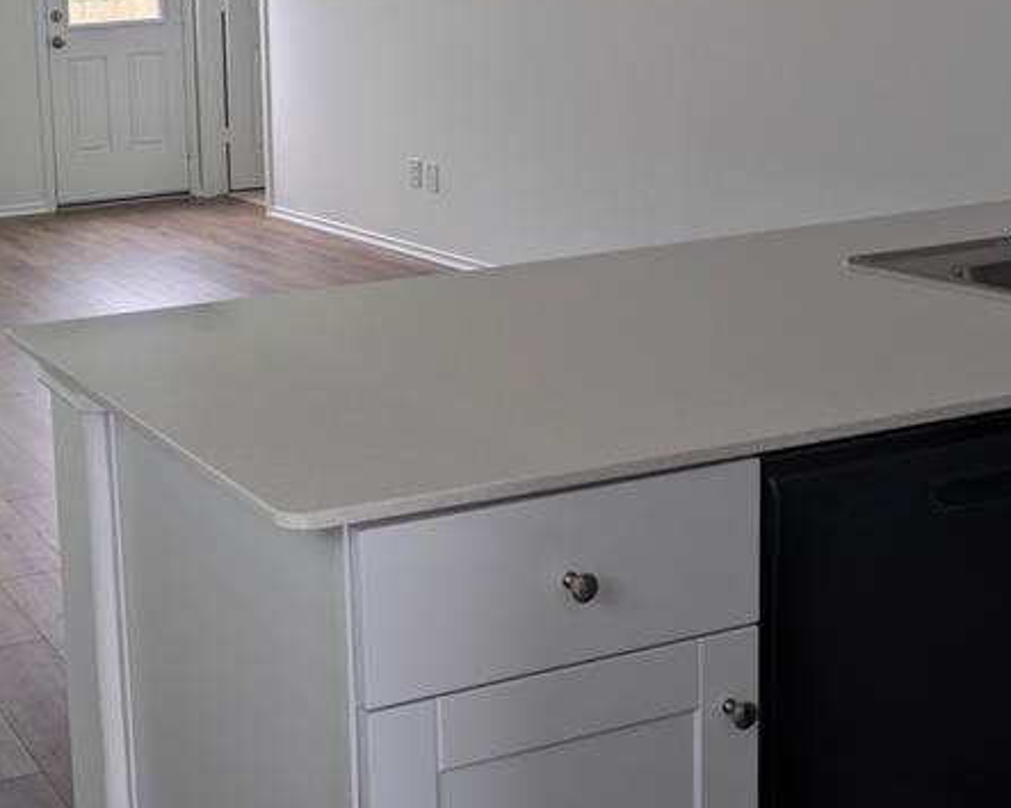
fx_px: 1615
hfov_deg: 32.7
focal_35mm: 54
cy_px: 189
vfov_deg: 27.6
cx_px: 66
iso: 22
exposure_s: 1/133
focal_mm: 6.9
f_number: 1.68
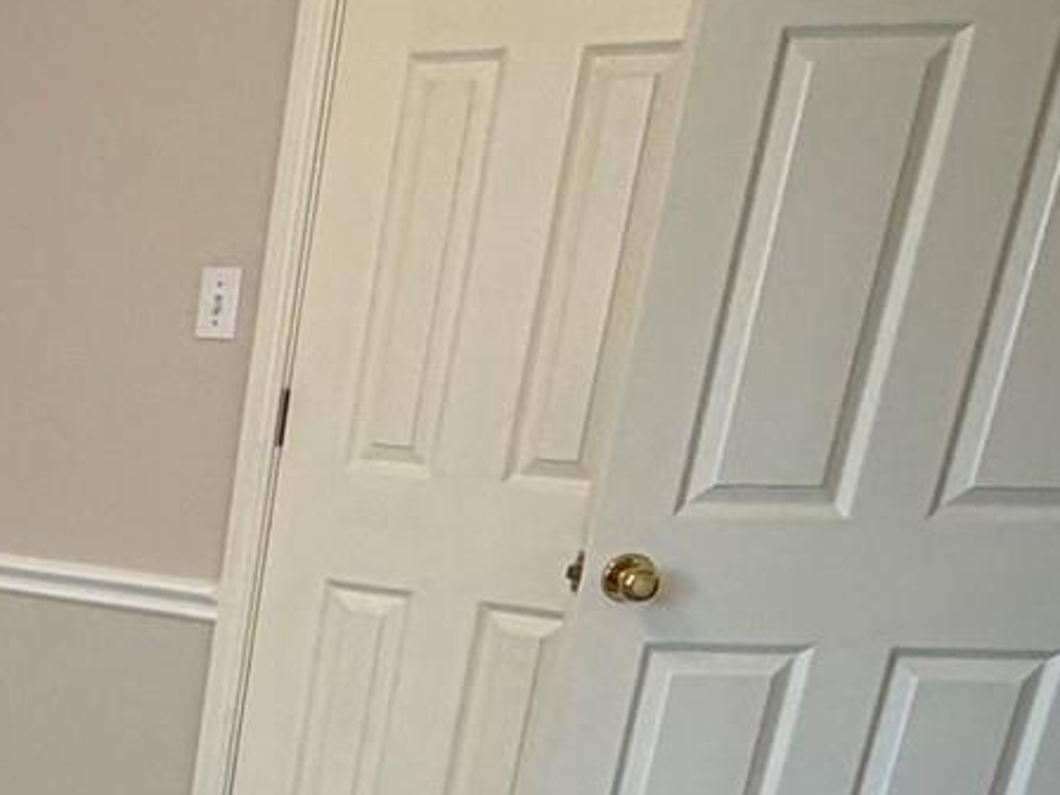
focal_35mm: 64
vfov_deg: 21.1
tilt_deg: -22.8
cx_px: -483
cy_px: 989
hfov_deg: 24.4
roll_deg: +1.1
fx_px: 1960
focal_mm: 2.22
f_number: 2.2
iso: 160
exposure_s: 1/60
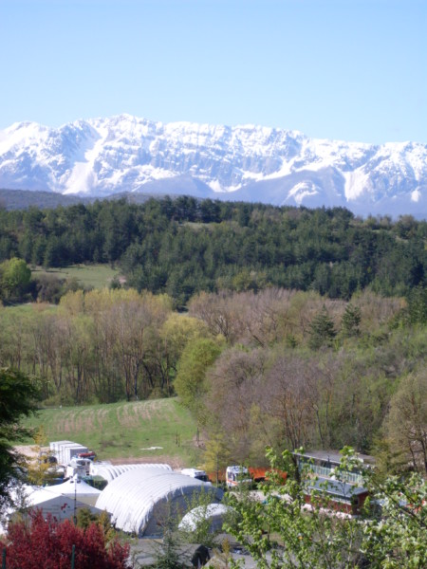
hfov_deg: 13.0
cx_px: 214
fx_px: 1875
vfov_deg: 17.3
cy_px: 284
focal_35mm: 114
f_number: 5.2
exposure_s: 1/350
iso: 80
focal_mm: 18.9
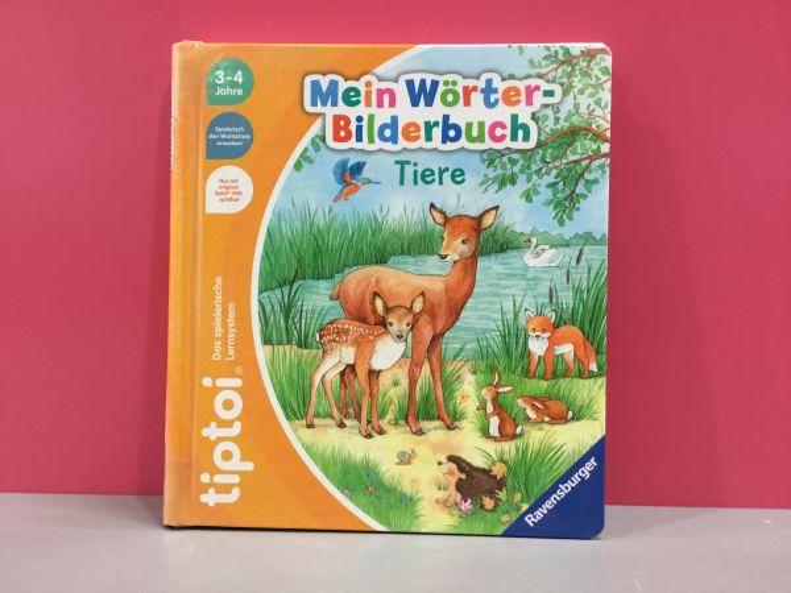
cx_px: 396
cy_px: 296
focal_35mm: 31
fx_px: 708
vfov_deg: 45.4
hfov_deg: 58.4
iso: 125
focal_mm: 3.3
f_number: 2.4
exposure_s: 1/33
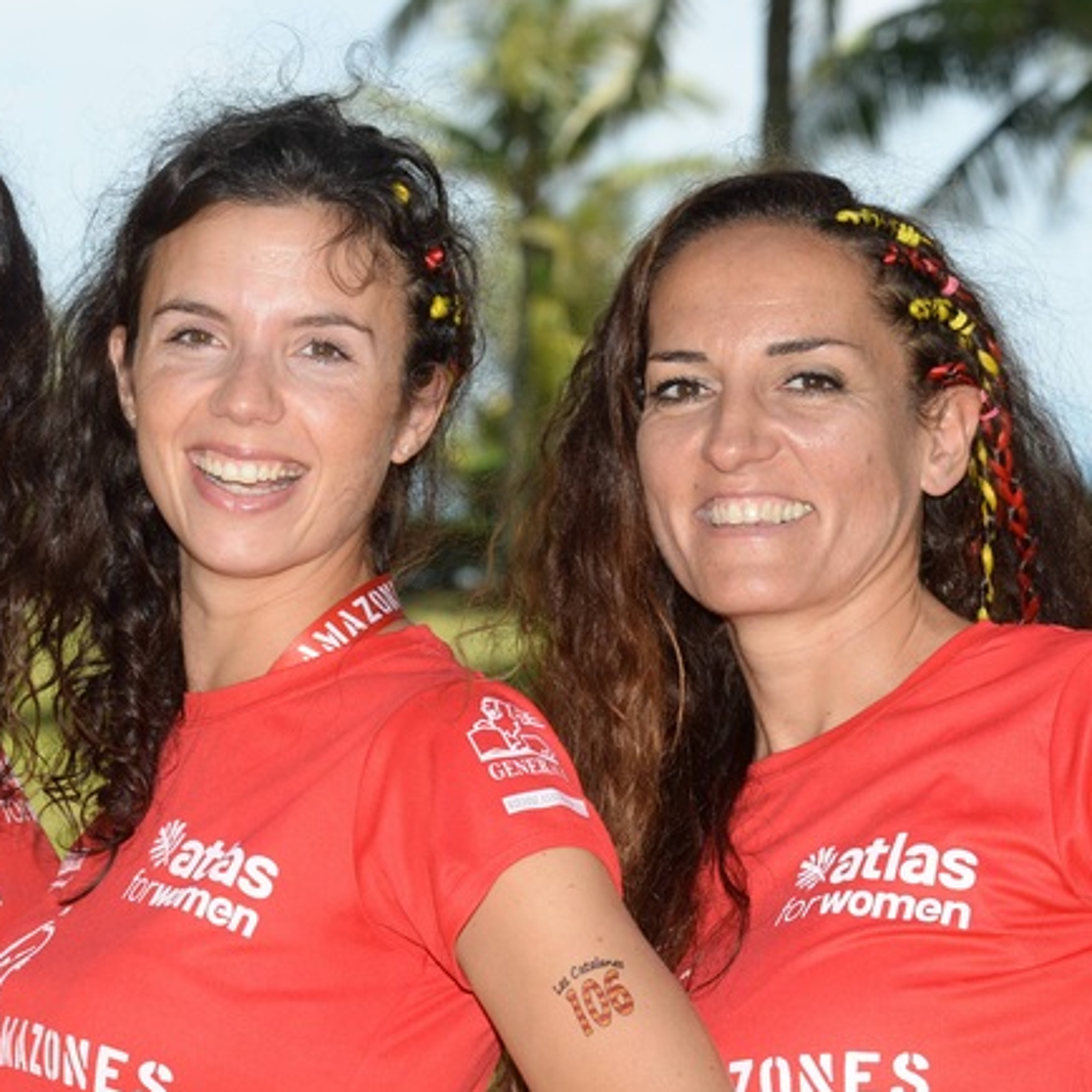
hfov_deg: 9.4
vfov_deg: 9.4
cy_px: 701
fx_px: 6603
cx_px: 252
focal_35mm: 185
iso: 200
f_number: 9
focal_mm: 105
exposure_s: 1/200
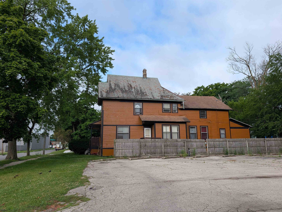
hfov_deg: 71.5
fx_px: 196
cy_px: 106
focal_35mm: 24
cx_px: 141
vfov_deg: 56.9
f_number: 1.68
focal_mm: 6.9
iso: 19
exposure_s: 1/617
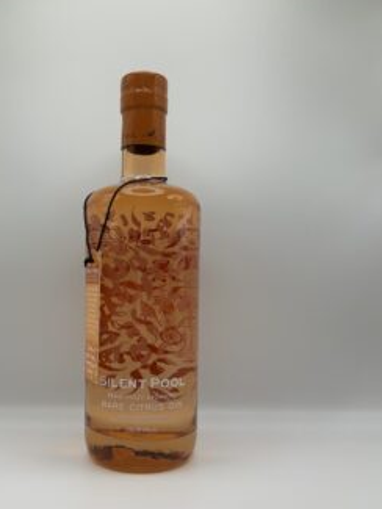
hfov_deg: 44.0
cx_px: 152
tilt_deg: +1.5
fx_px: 471
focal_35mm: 32
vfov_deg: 56.7
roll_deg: -1.2
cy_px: 274
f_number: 1.5
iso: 50
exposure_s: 1/780
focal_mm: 5.7
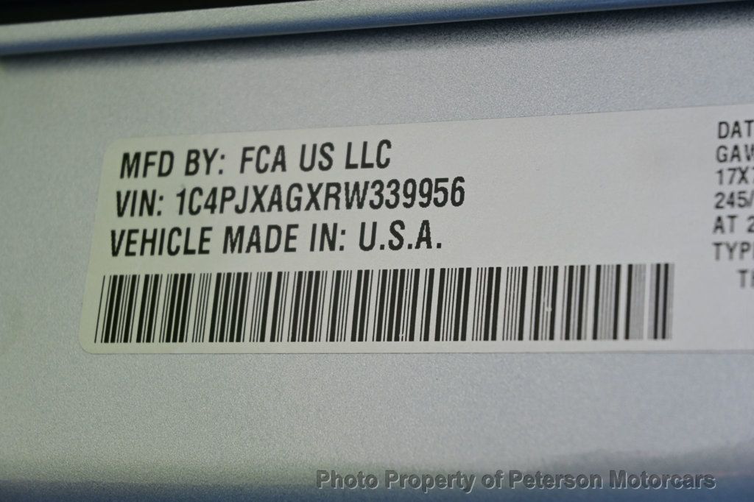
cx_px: 377
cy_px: 251
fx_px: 1570
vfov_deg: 18.2
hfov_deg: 27.0
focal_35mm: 75
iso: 100
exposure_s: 1/200
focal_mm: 50
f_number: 7.1
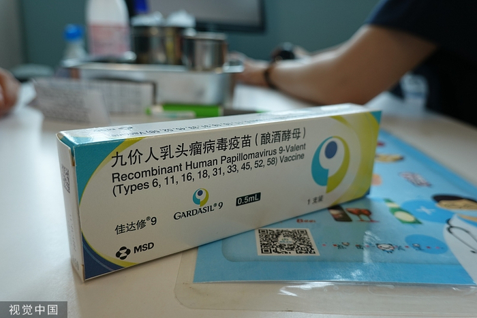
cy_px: 159
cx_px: 238
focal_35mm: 29
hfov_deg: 63.6
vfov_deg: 45.0
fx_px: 384
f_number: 3.2
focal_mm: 10.83
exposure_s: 1/60
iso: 125
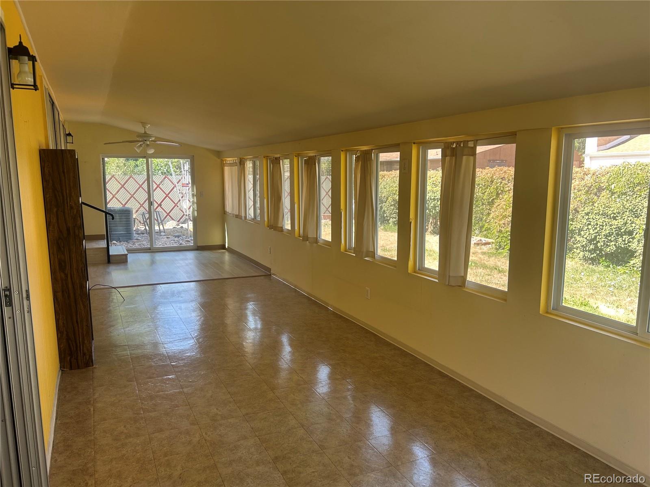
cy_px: 244
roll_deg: +0.9
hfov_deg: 67.3
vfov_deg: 53.1
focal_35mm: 26
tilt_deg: -9.5
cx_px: 325
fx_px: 488
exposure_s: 1/159
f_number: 1.5
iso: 40
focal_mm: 5.7
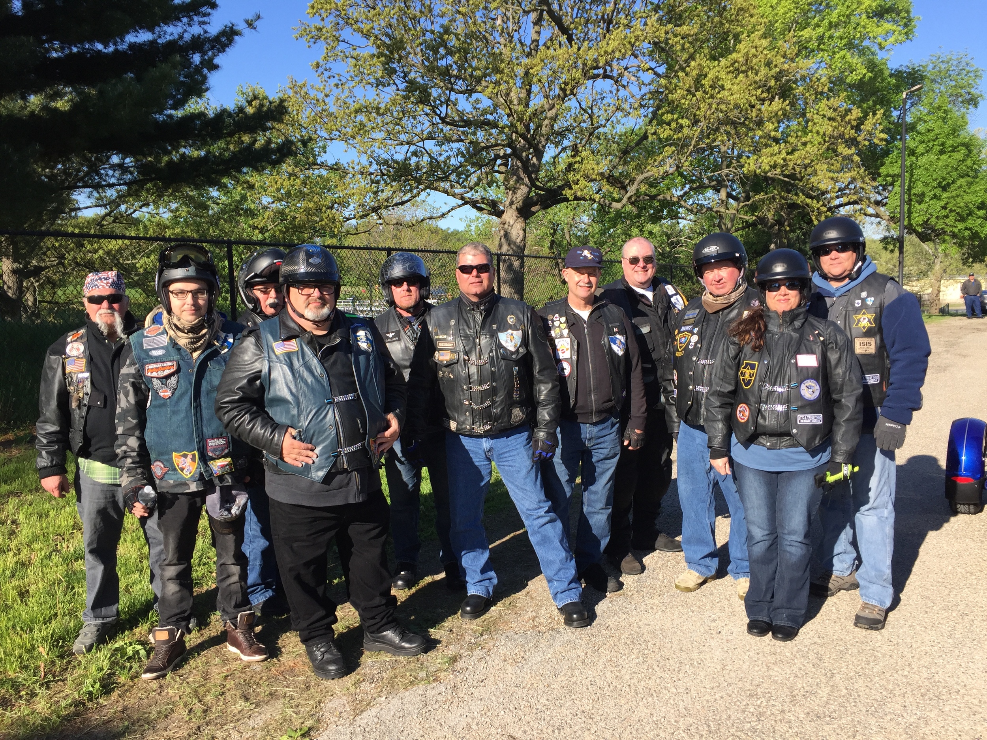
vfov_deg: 48.2
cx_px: 494
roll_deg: +0.2
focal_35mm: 29
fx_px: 827
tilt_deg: -7.2
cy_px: 370
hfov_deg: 61.7
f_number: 2.2
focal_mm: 4.15
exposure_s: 1/1014
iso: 32
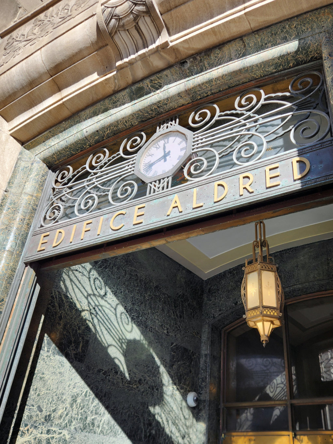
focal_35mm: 23
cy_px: 222
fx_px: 295
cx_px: 166
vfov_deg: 73.9
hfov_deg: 58.9
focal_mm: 5.4
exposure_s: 1/560
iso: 20
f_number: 1.8
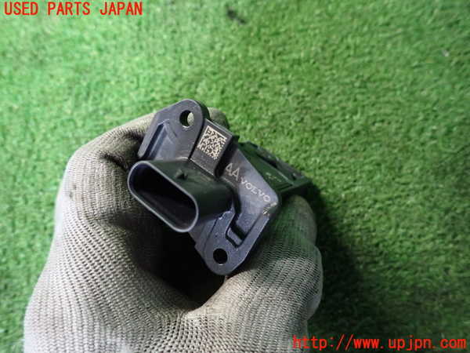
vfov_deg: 54.9
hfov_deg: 69.4
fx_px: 339
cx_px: 235
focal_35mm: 25
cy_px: 176
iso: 800
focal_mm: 4.5
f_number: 2
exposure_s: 1/30
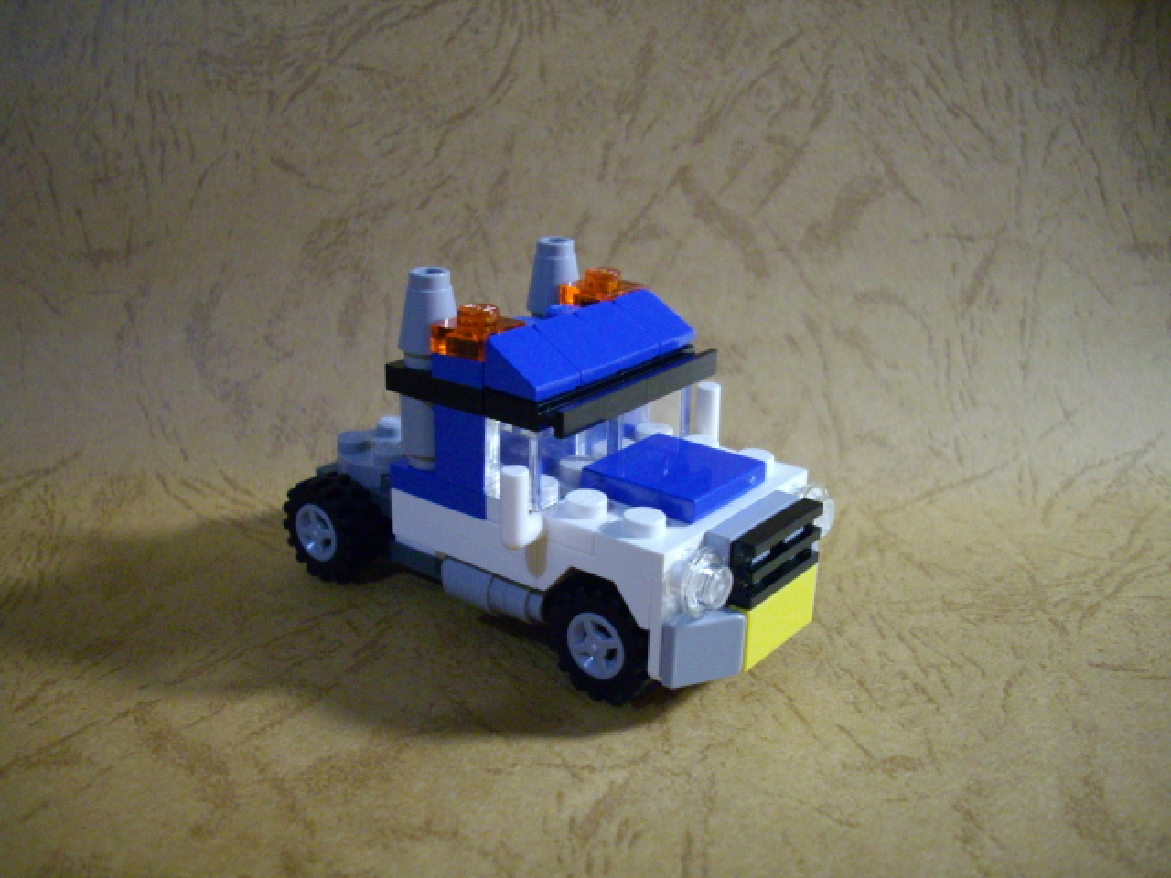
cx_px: 586
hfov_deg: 50.1
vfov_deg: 38.7
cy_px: 439
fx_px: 1252
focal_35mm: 37
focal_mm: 6.2
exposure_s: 1/30
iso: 400
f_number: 2.8
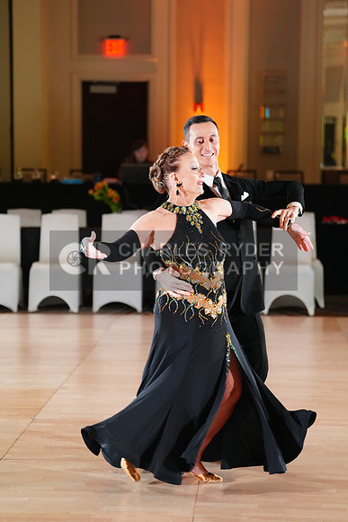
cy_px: 261
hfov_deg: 14.7
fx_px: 1348
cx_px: 174
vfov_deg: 21.9
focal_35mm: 93
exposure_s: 1/320
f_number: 2.8
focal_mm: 93
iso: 3200
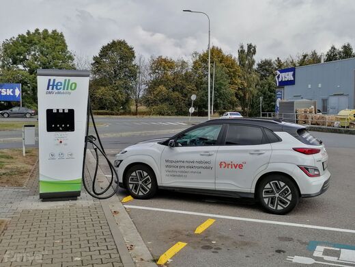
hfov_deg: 43.9
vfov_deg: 33.6
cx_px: 178
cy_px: 134
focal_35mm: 43
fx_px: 441
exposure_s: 1/1332
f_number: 1.8
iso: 50
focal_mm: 5.3
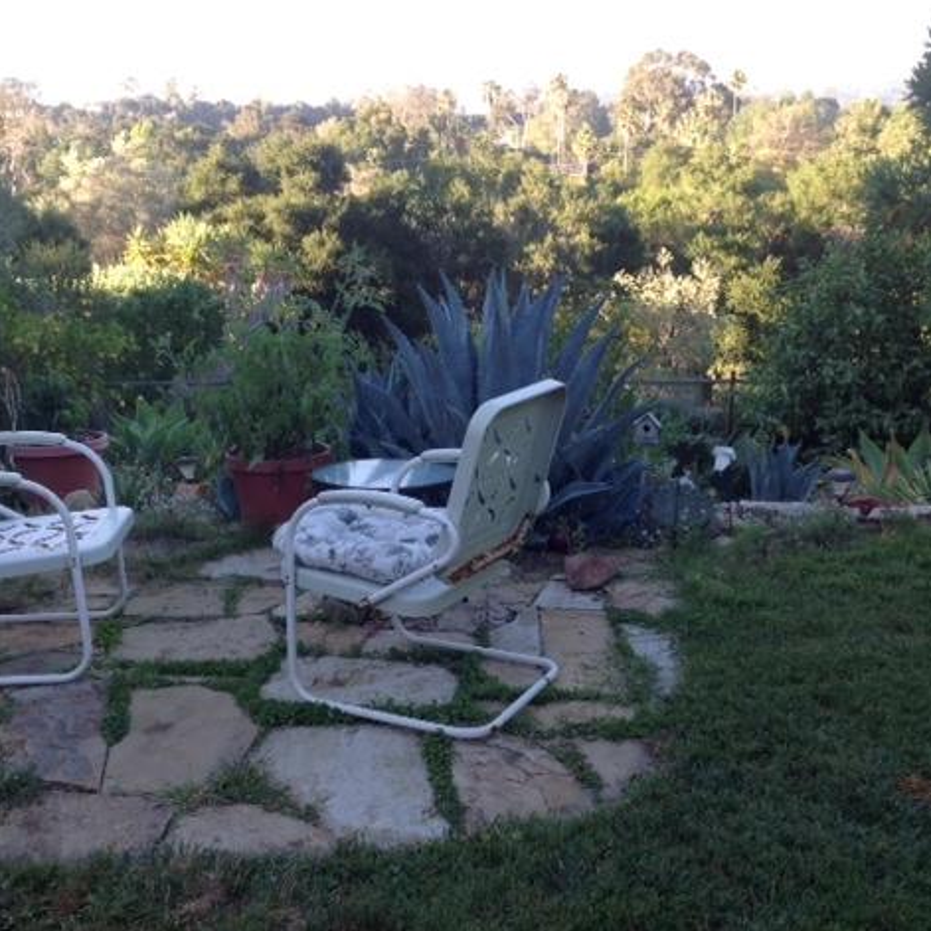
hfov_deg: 40.0
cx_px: 439
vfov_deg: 40.0
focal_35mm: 42
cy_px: 461
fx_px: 1278
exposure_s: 1/154
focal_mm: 4.28
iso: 50
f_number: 2.4
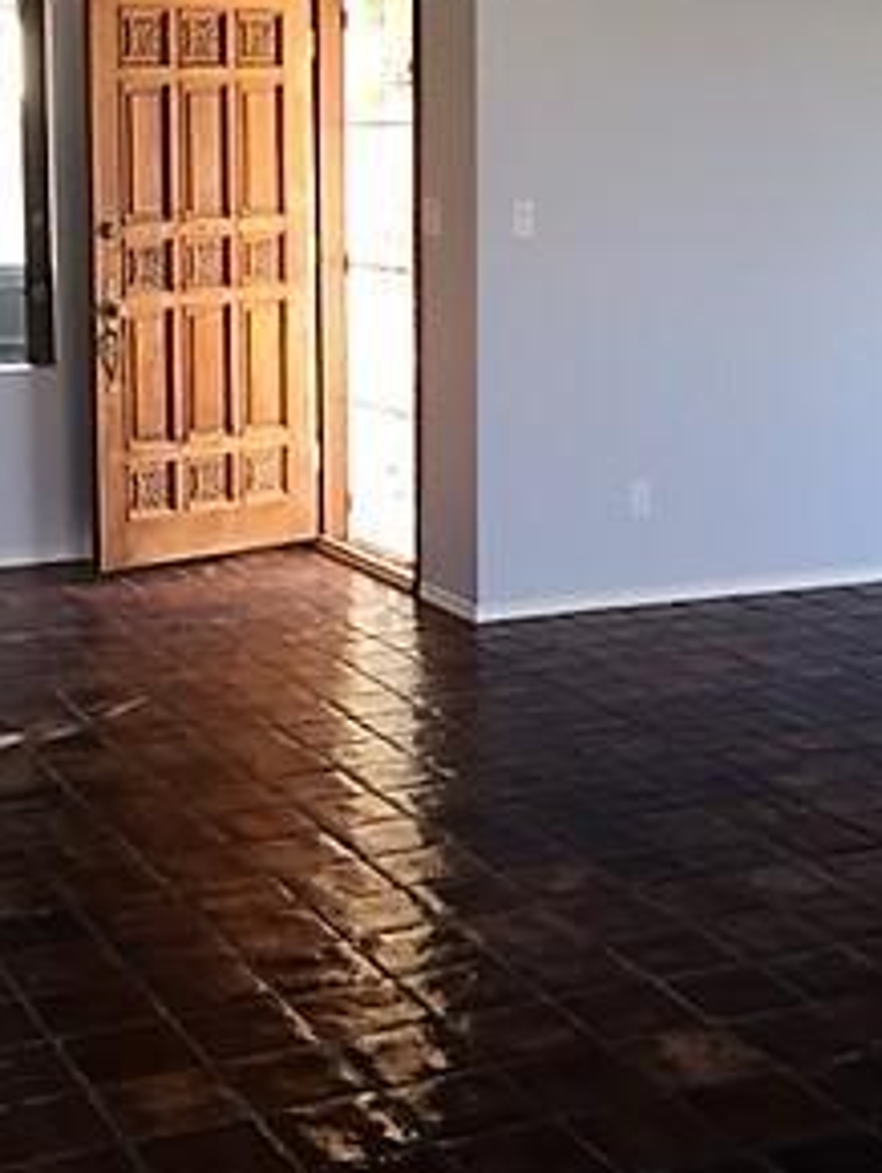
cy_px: 360
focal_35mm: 64
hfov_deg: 22.9
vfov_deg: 30.0
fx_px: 2171
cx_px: 380
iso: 40
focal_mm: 4.15
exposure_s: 1/30
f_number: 2.2
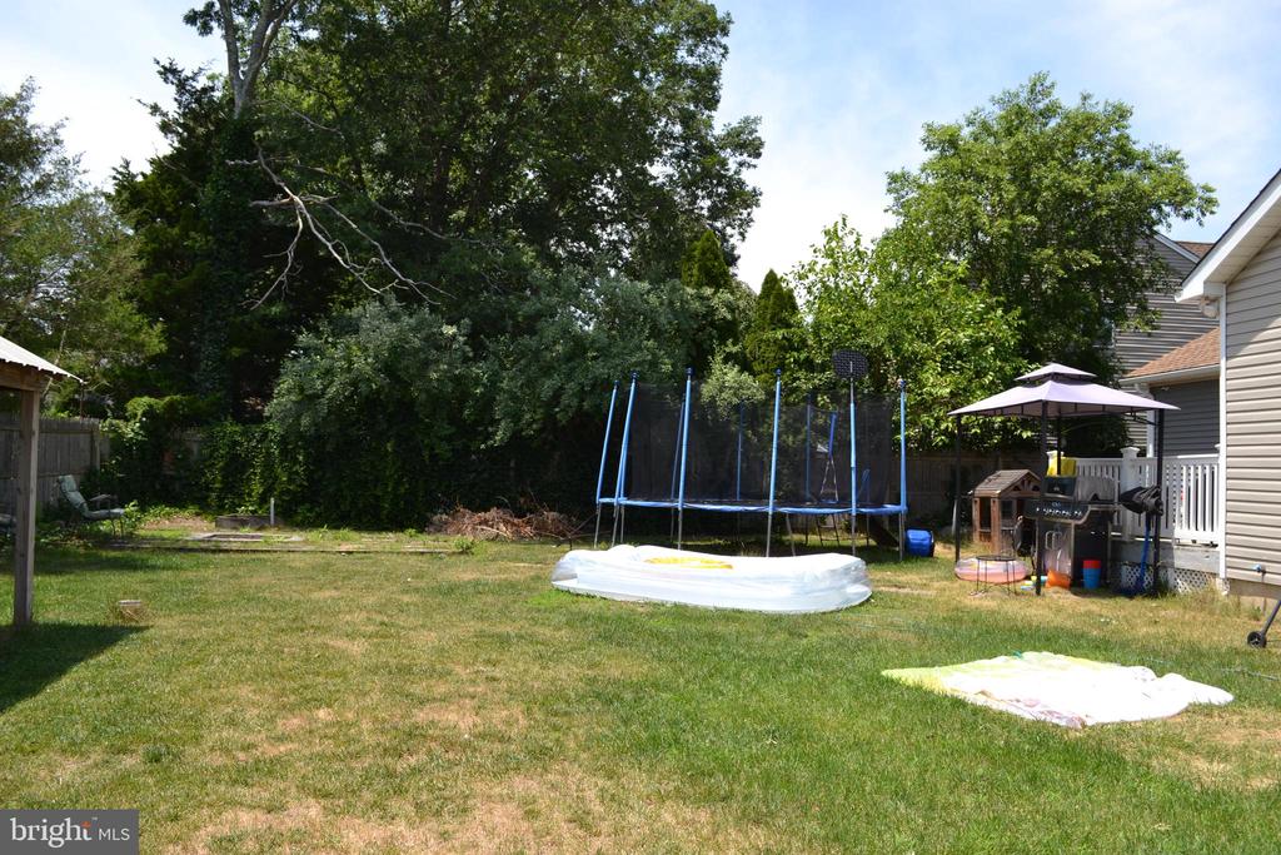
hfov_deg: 67.4
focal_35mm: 27
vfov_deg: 47.9
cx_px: 640
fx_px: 961
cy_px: 428
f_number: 7.1
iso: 100
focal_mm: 18
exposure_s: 1/200
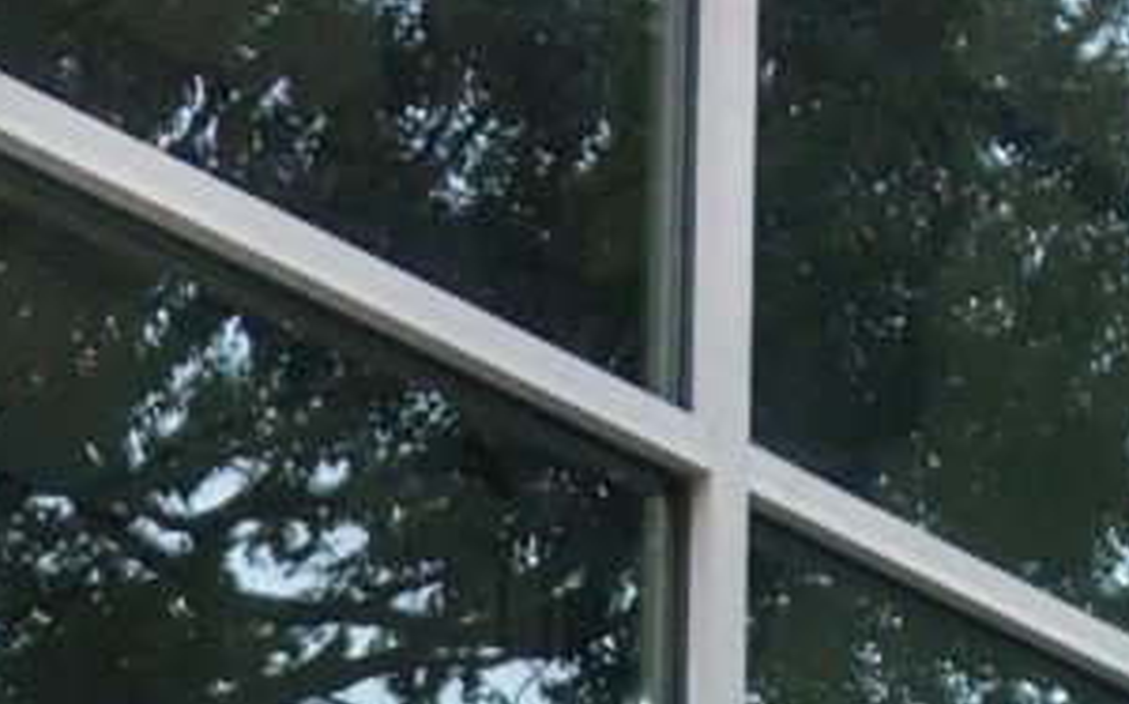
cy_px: 1852
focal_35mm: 105
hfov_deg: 18.6
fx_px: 3228
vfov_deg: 10.3
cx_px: 1423
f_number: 2.2
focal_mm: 4.15
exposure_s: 1/30
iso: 40
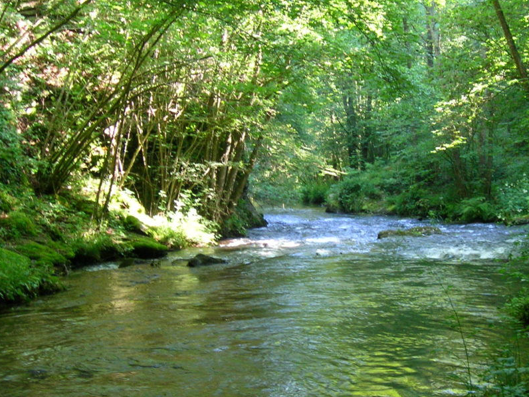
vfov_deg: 23.3
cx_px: 350
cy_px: 195
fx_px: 963
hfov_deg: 30.5
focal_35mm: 63
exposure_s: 1/26.8
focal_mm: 7.8
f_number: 2.8
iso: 200
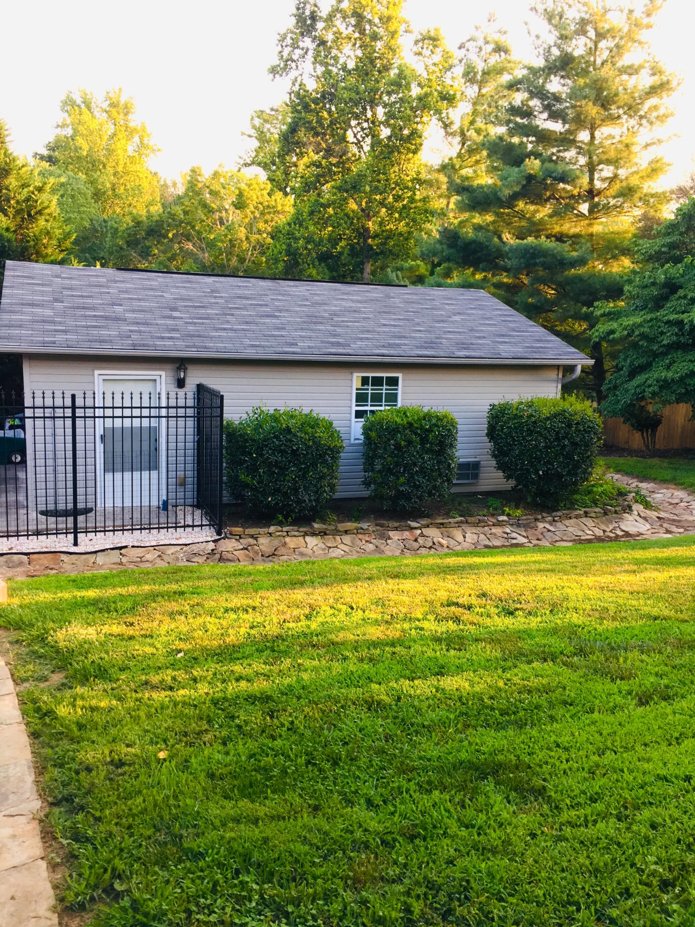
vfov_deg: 61.7
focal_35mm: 29
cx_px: 348
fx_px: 776
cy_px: 464
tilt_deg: -8.4
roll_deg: -1.7
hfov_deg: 48.2
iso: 40
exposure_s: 1/120
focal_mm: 4.15
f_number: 2.2
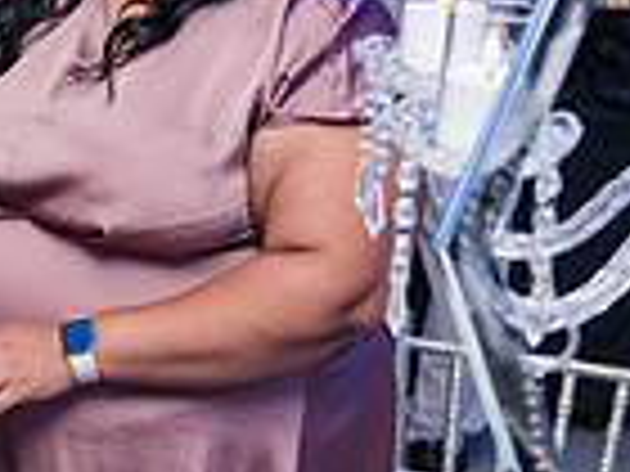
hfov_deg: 12.6
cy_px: 240
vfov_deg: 10.4
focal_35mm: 143
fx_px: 2603
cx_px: -500
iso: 6400
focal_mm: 36
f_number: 5.6
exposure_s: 1/250
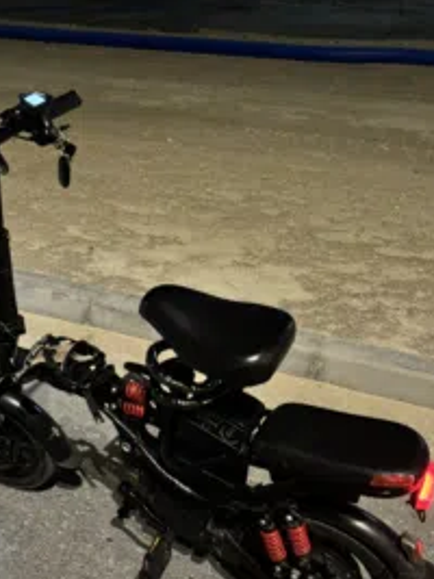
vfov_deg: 47.7
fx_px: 652
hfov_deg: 36.6
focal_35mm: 39
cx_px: 169
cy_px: 336
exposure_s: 1/25
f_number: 1.6
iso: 800
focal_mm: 5.96
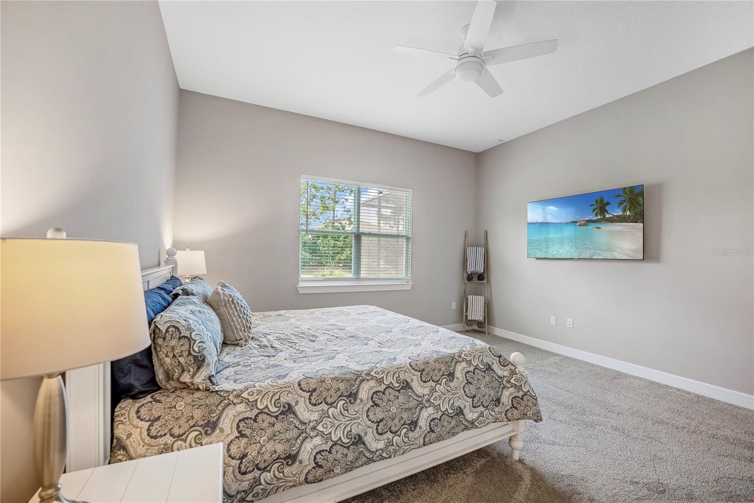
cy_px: 252
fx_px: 293
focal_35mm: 14
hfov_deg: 104.2
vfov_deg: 81.3
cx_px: 377
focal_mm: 14
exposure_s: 1/1250
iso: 1000
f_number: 4
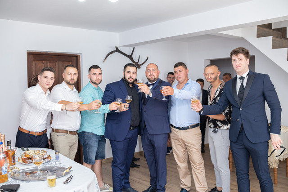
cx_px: 144
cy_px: 96
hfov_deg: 54.4
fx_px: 280
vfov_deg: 37.9
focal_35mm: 35
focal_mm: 23
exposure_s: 1/125
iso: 800
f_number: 2.8
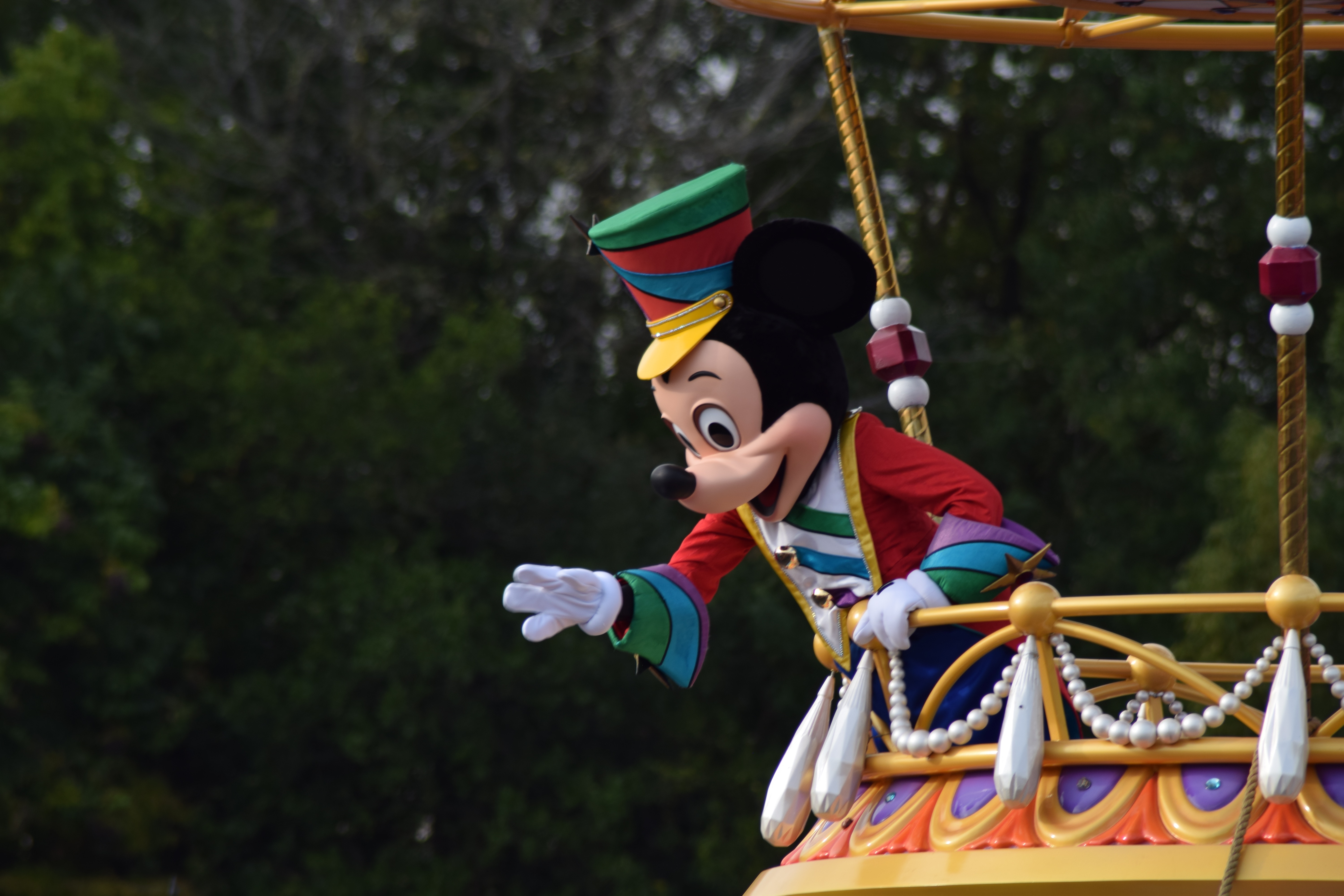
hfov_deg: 4.6
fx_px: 16799
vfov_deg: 3.1
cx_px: 672
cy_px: 448
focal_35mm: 450
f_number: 10
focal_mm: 300
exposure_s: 1/200
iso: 100
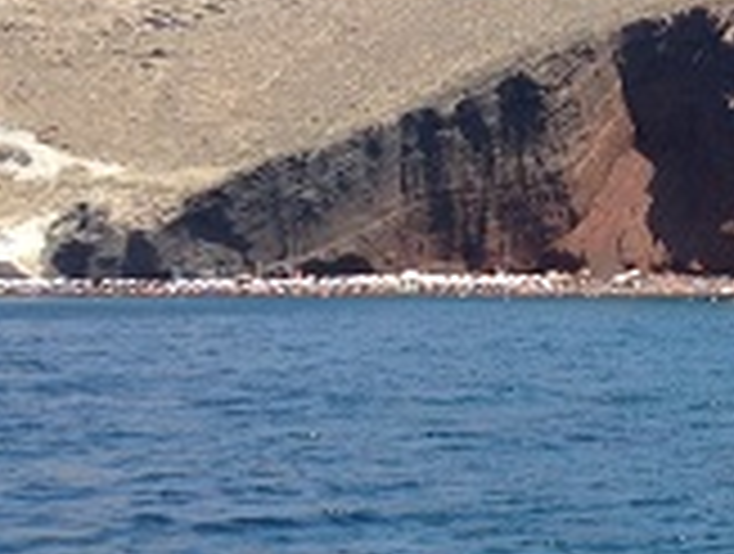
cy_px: 189
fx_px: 2231
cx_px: 874
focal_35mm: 105
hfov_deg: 17.8
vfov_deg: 14.1
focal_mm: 4.28
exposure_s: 1/1004
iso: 64
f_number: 2.4
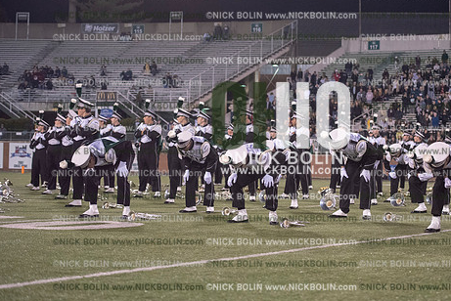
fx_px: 1103
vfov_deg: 15.5
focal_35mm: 88
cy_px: 129
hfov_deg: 23.1
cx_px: 281
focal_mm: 70
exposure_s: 1/1250
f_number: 3.2
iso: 5000
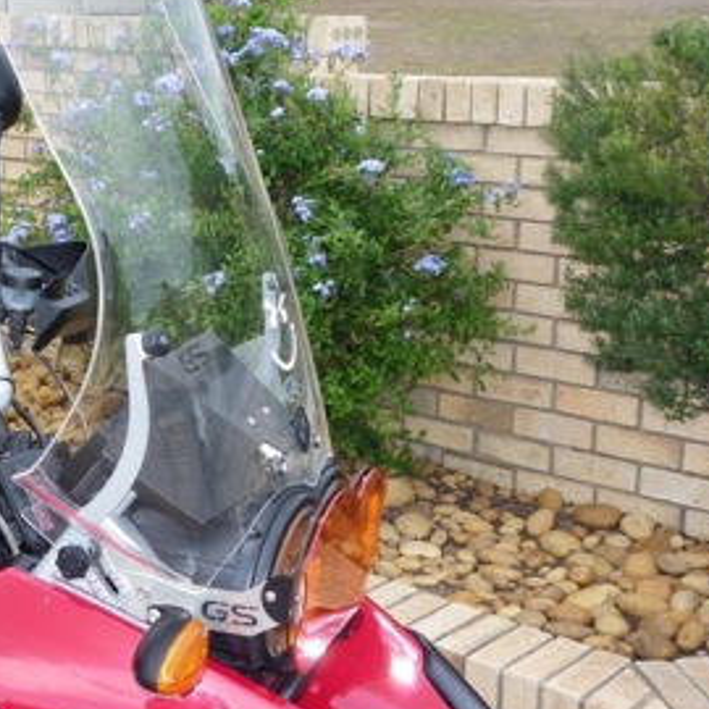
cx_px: 160
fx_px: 1529
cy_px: 278
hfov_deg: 25.7
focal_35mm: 66
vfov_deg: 26.0
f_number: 3.2
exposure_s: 1/80
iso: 64
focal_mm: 7.9
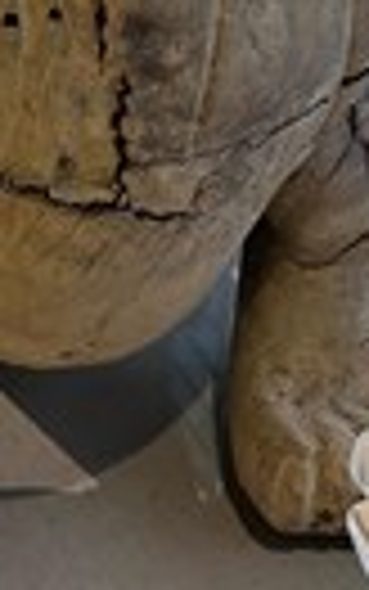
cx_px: 27
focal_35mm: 84
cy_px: -131
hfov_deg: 15.4
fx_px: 1350
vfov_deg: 22.5
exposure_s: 1/60
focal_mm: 5.1
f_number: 1.6
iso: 125
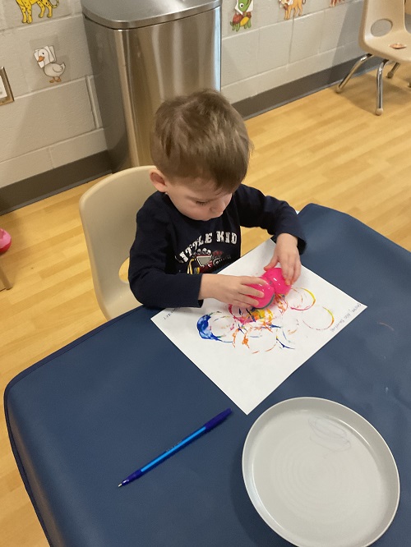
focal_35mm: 29
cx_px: 206
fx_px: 459
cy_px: 274
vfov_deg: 61.6
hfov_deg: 48.3
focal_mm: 3
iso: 200
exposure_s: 1/40
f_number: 1.8
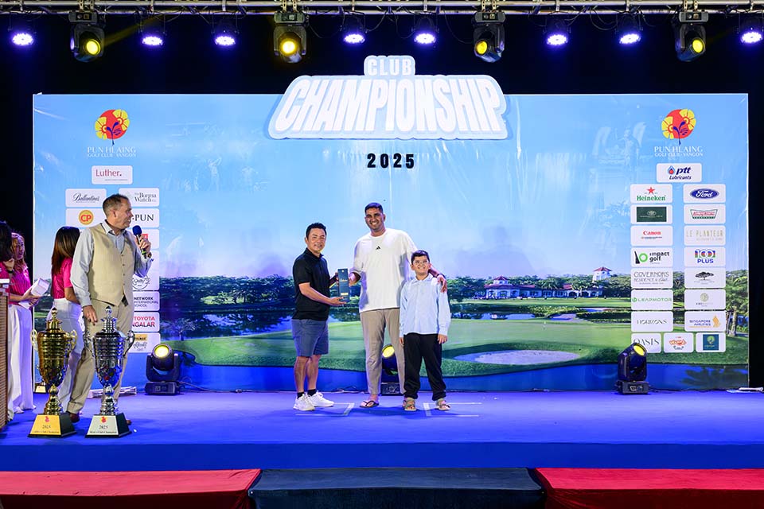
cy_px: 254
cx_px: 382
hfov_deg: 49.6
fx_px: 828
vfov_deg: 34.2
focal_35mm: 39
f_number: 6.3
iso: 2000
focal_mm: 39
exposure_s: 1/200
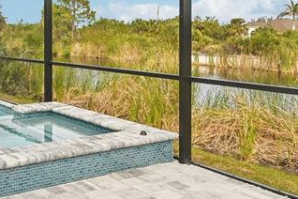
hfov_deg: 38.4
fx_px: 372
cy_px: 35
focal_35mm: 45
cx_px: -4
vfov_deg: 29.1
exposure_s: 1/800
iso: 400
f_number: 8
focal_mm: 14
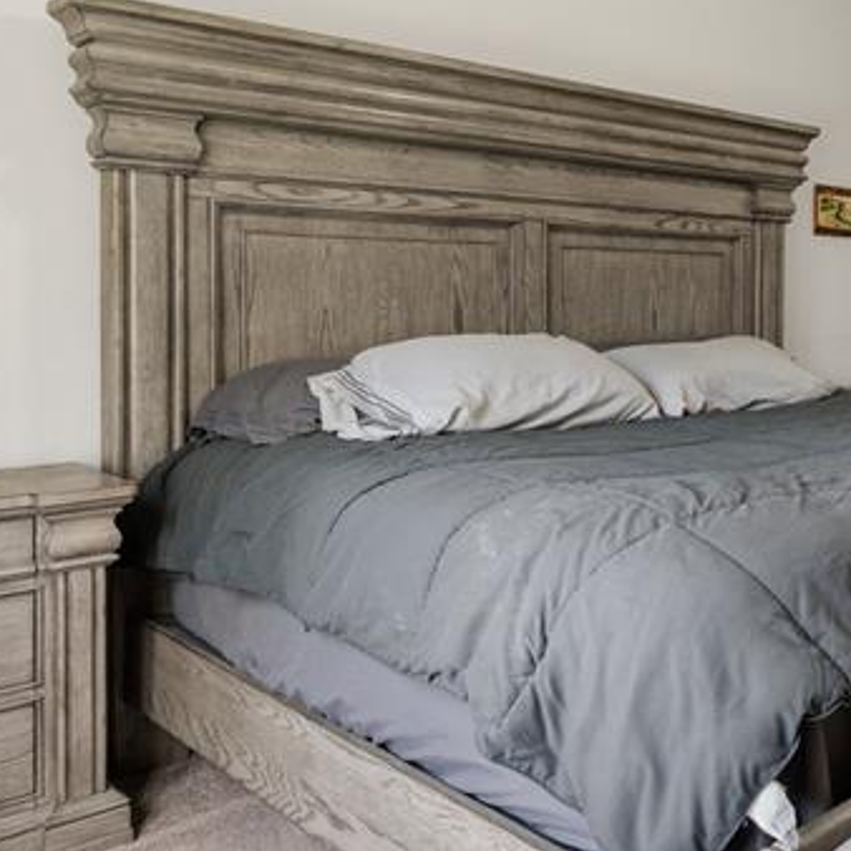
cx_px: 972
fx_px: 1001
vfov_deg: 45.7
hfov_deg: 37.3
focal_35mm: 36
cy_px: 321
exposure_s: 1.3
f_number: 11
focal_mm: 14
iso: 100
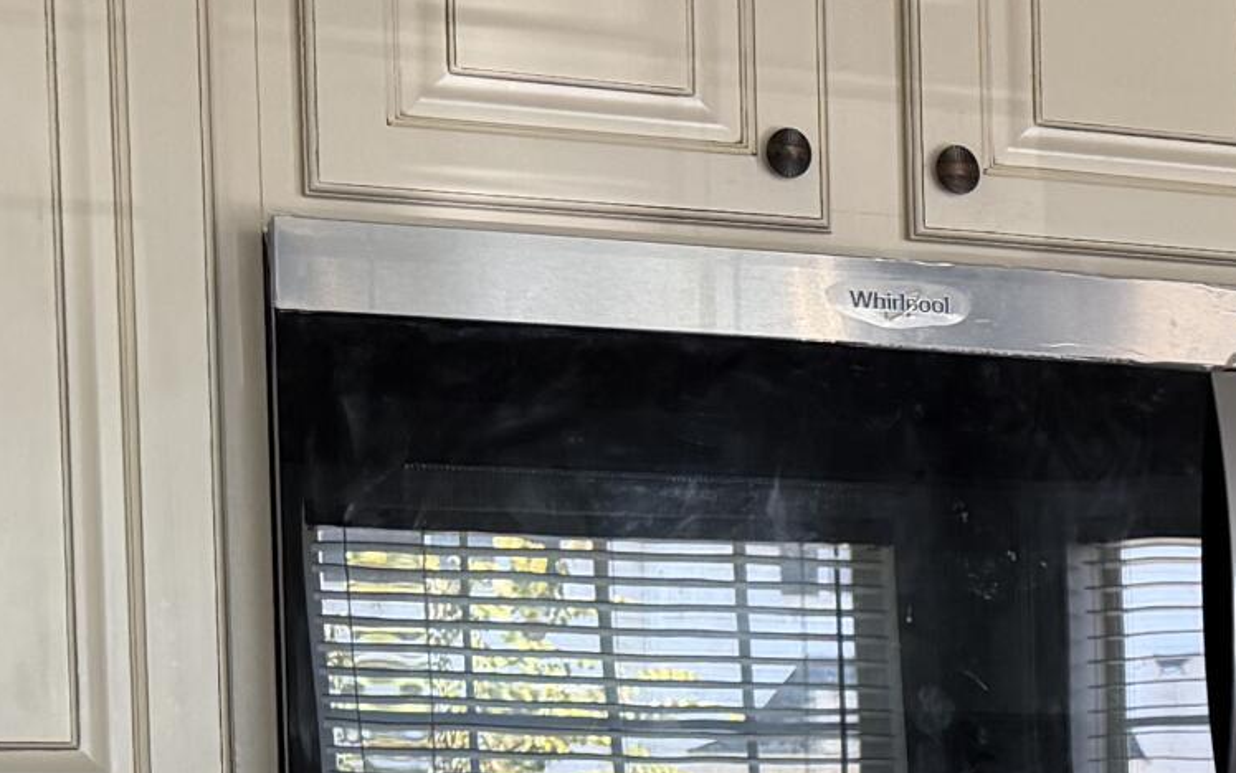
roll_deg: +0.1
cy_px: 981
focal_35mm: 102
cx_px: 2284
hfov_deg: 16.6
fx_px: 3437
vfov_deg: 12.5
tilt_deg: -3.1
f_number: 1.78
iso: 200
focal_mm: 6.76
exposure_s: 1/106
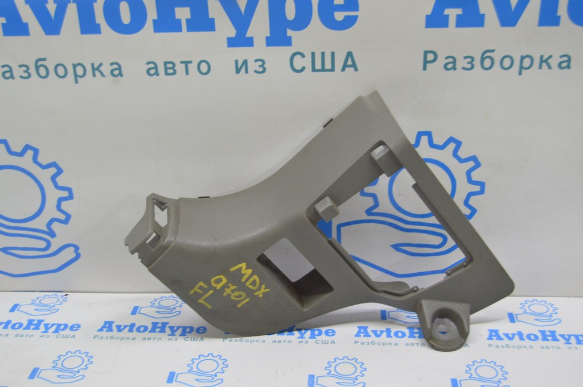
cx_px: 292
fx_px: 777
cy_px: 194
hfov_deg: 41.1
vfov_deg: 28.0
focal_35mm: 48
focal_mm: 32
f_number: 5.6
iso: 400
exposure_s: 1/20
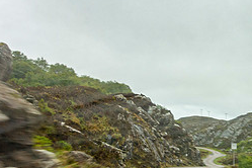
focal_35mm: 64
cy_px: 145
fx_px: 448
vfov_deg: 20.9
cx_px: 244
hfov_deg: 29.6
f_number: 8
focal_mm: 8.8
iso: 160
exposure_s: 1/30
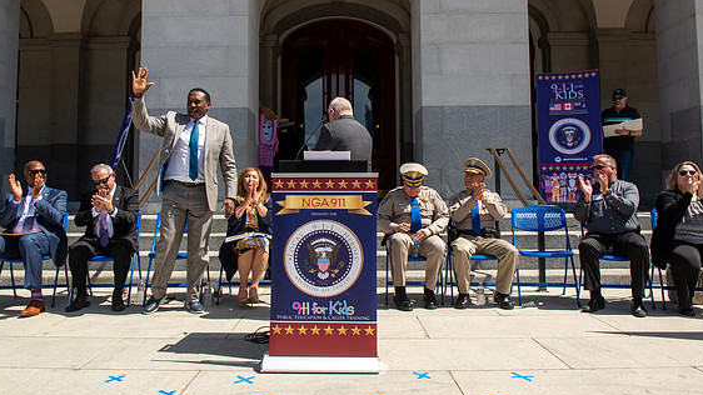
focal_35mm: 30
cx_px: 338
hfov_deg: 64.3
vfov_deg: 38.9
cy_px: 171
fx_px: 559
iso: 100
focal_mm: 26
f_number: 8
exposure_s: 1/250
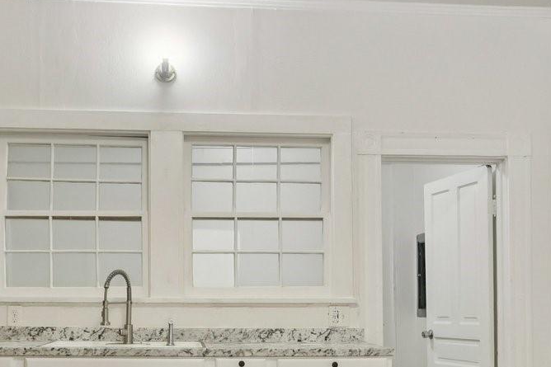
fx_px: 704
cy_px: 315
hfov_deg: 42.7
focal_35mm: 46
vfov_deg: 28.3
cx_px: 250
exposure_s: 1/4
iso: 400
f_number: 8
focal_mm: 10
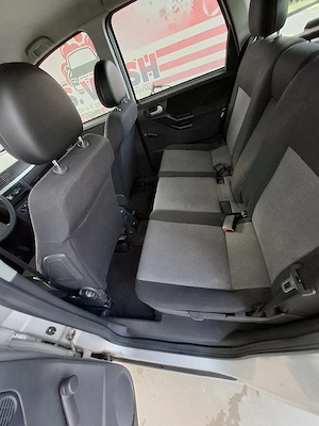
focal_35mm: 13
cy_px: 213
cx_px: 160
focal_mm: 1.74
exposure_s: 1/50
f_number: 2.2
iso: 160
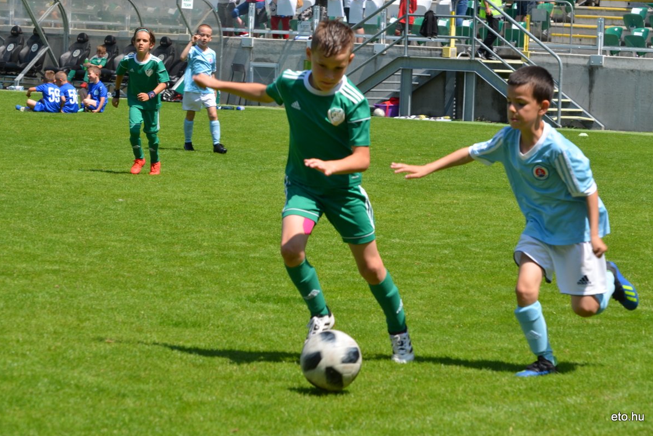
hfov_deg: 13.2
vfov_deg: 8.9
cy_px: 217
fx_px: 2811
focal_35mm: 155
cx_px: 329
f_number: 9
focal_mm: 102
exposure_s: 1/320
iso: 200
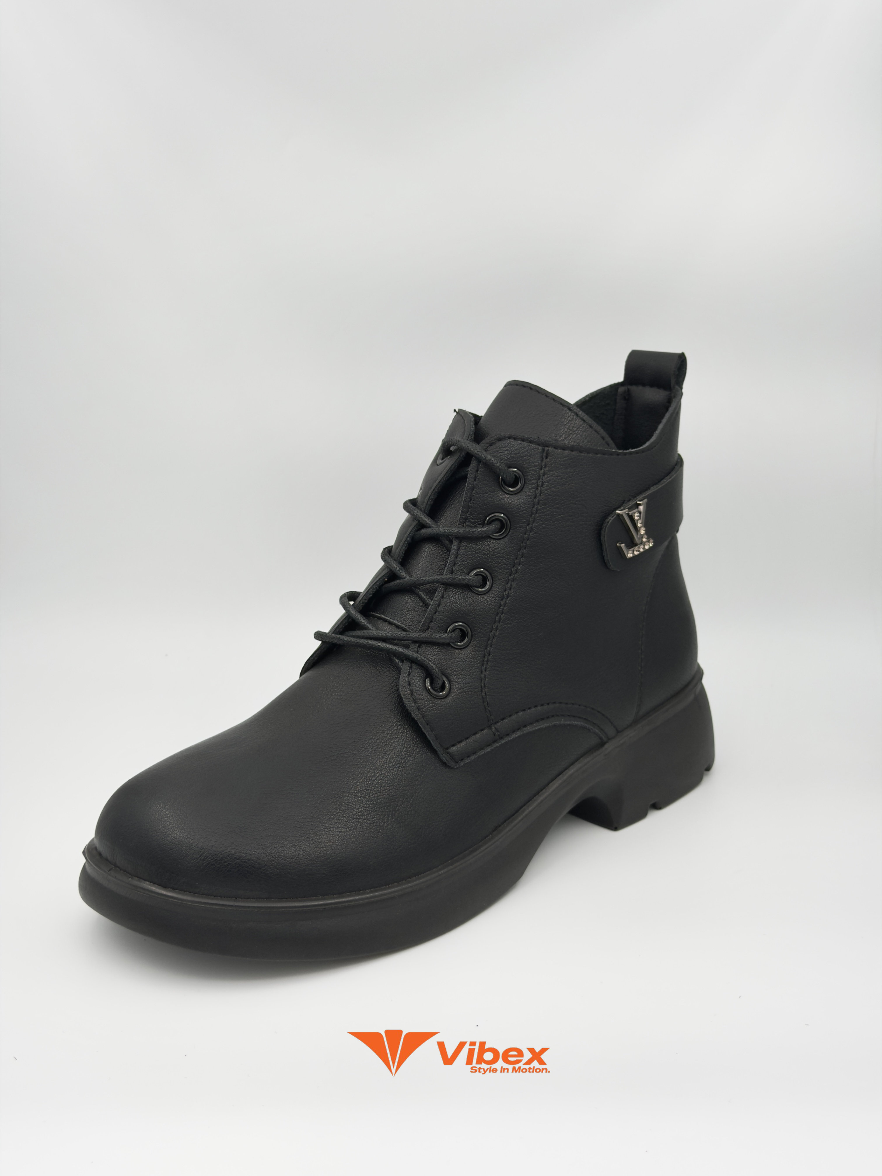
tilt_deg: -17.5
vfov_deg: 39.7
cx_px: 441
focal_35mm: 48
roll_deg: -0.9
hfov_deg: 30.3
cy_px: 588
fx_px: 1631
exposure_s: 1/1642
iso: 80
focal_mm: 6.76
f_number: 1.78
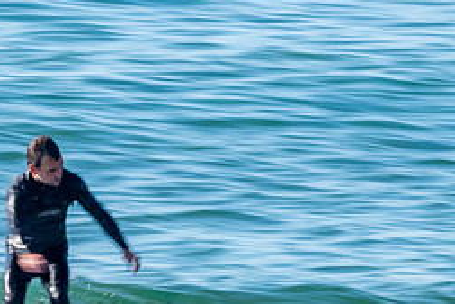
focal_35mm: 1371
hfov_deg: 1.5
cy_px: 288
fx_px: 17337
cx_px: 10
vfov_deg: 1.0
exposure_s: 1/40
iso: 64
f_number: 22
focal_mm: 500
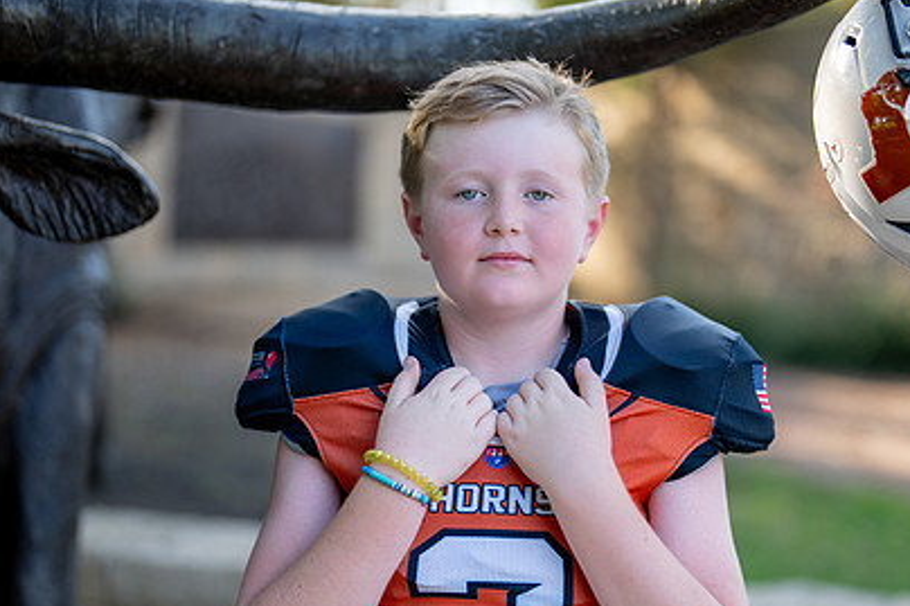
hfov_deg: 25.9
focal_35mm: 78
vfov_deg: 17.5
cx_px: 546
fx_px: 1971
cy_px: 366
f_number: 1.2
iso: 200
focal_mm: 50
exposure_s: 1/2000
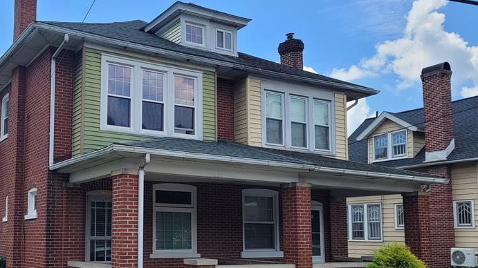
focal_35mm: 42
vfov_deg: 28.0
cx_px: 147
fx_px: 532
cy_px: 195
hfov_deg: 47.3
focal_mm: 5.4
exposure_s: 1/1809
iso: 40
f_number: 1.8
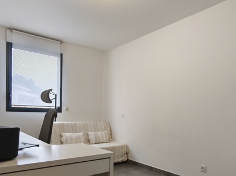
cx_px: 125
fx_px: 198
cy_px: 118
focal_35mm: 29
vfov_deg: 47.4
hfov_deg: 61.6
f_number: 2.2
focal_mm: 1.91
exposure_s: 1/33.3
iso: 160
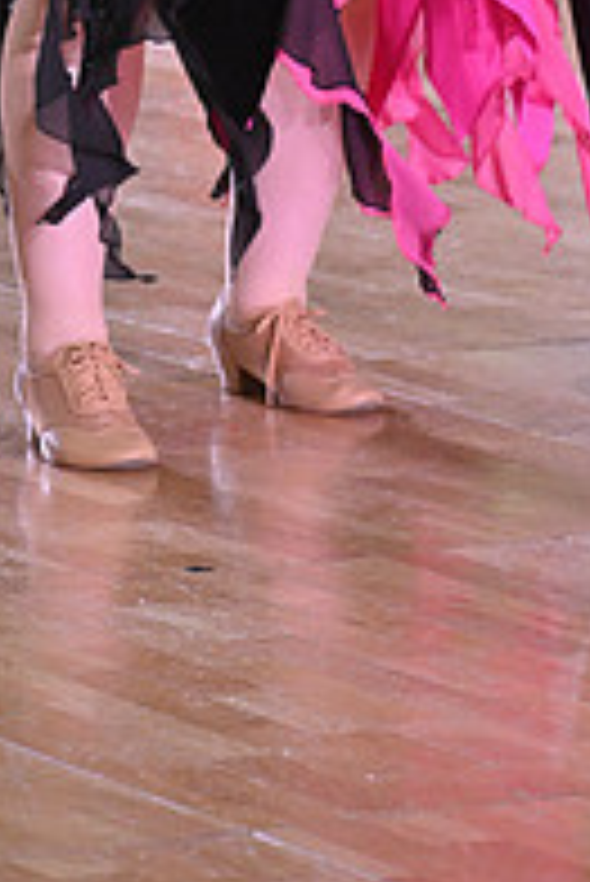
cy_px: -324
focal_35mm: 399
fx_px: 9791
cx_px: 363
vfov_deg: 5.1
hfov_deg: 3.5
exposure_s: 1/320
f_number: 5
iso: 2000
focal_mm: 135
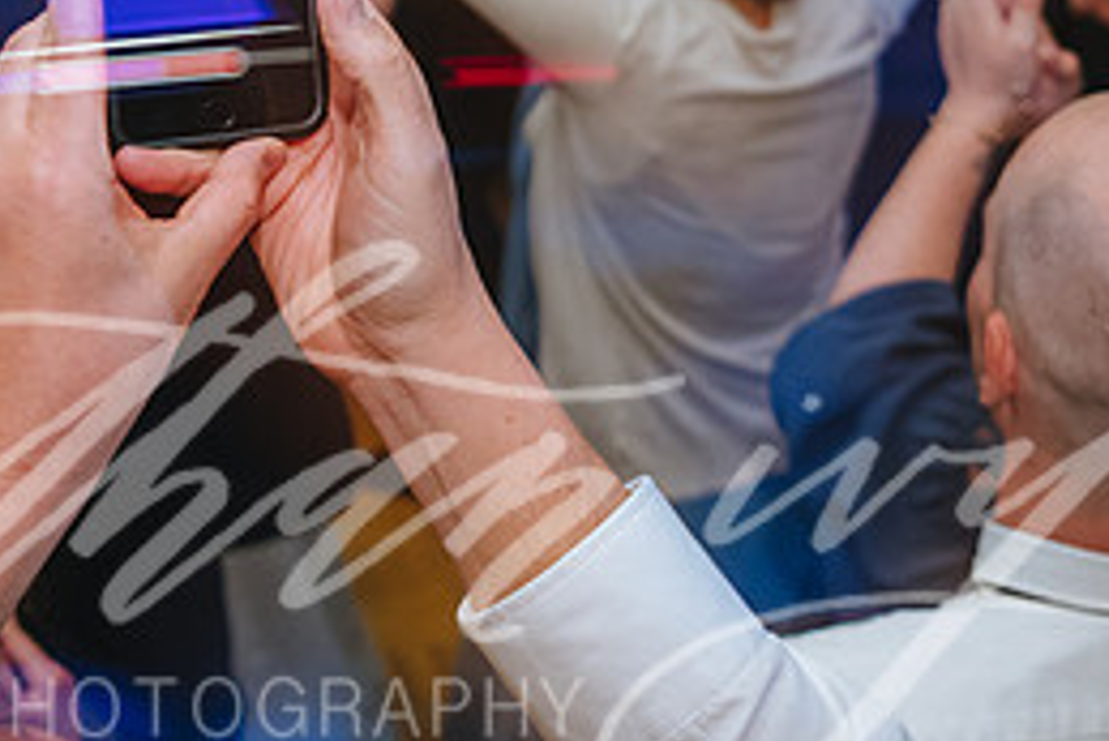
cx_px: 232
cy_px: -99
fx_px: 2096
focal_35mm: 68
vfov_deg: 19.1
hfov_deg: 29.0
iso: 1250
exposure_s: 1/50
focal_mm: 26
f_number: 2.8
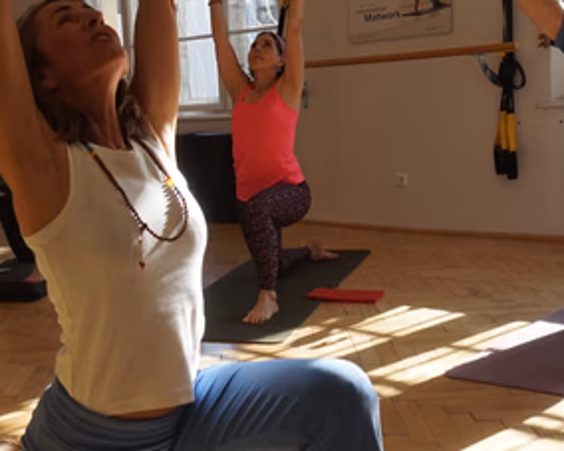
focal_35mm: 57
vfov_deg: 26.5
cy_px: 299
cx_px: 107
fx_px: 951
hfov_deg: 32.1
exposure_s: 1/80
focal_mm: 16
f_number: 6.3
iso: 100
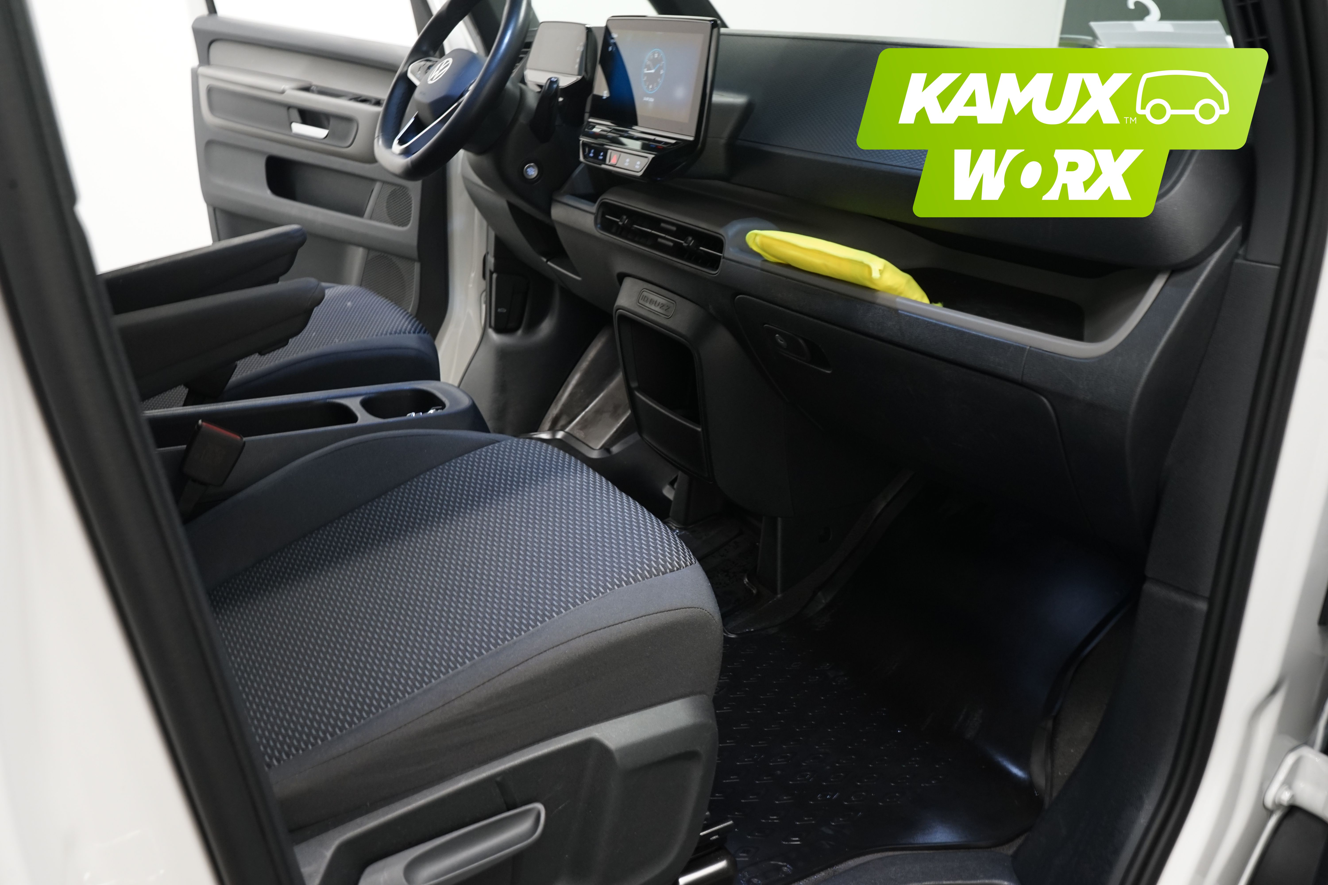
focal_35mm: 28
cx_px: 664
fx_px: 1033
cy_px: 442
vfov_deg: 46.4
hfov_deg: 65.5
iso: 800
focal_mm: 28
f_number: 11
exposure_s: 1/2.5
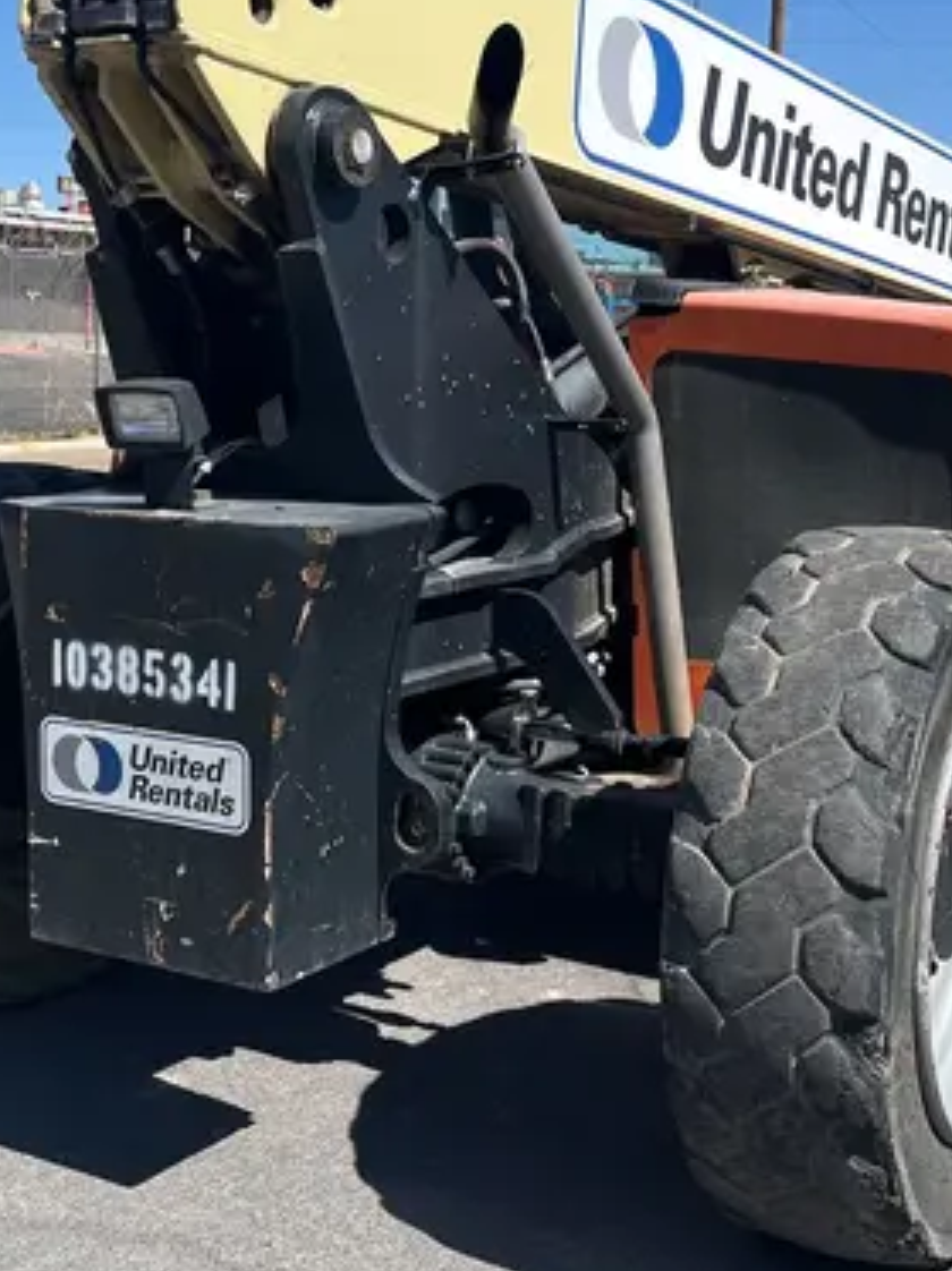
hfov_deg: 28.5
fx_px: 1872
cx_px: 544
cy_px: 443
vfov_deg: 37.2
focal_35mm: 51
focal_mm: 5.1
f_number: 1.6
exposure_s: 1/3876
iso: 50
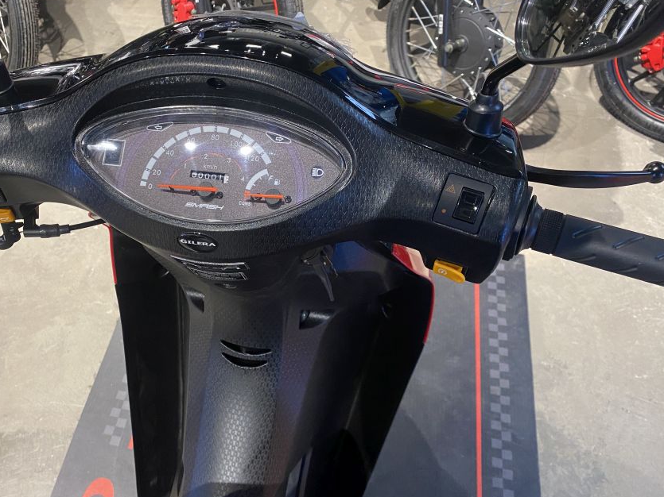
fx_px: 633
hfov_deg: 54.8
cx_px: 252
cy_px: 247
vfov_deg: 42.9
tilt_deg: -52.4
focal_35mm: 33
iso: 160
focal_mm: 4.25
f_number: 1.8
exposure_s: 1/50
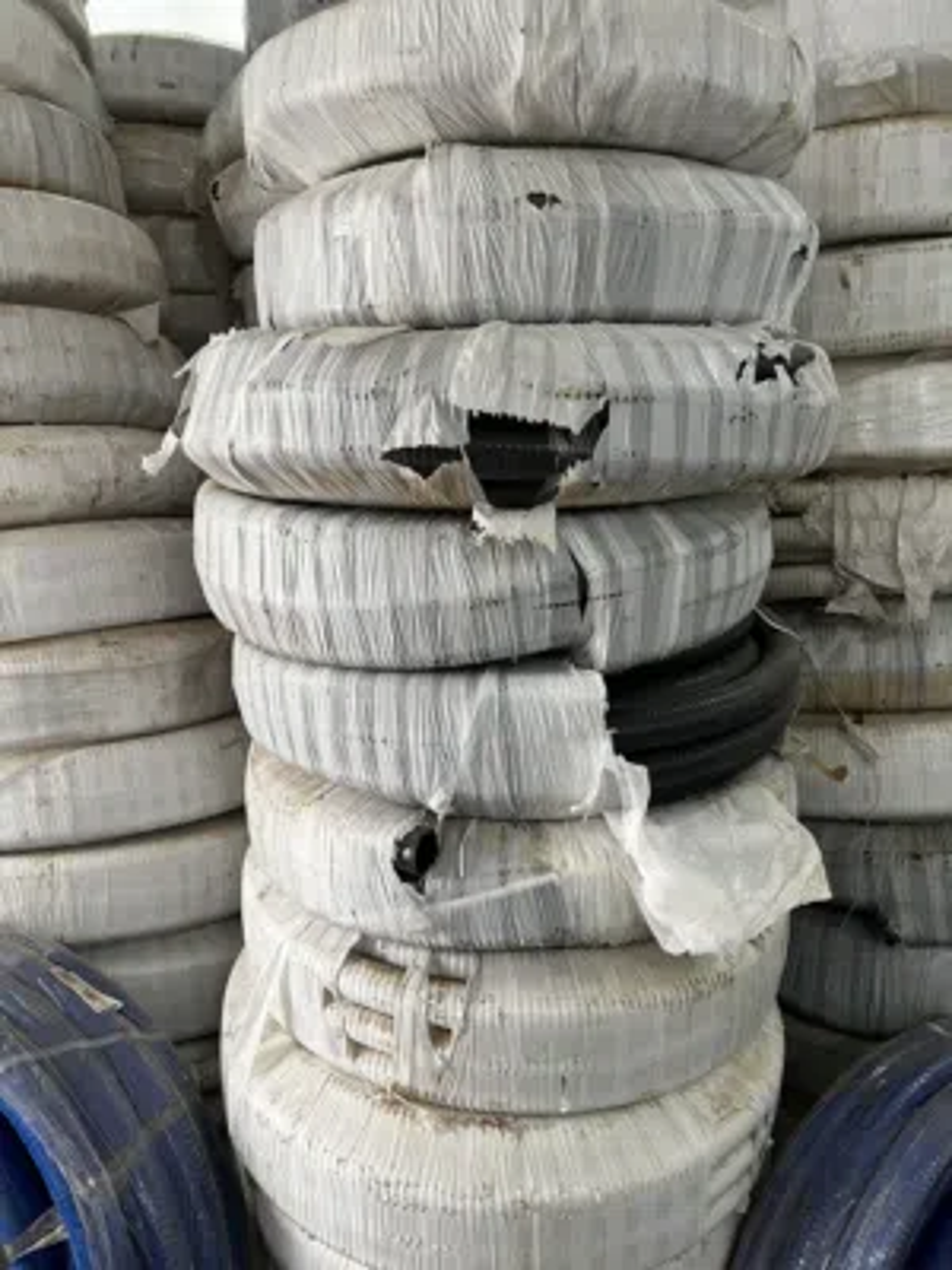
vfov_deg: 67.3
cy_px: 635
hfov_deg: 53.1
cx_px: 476
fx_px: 953
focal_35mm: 26
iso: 125
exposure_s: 1/98
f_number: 1.5
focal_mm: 5.7
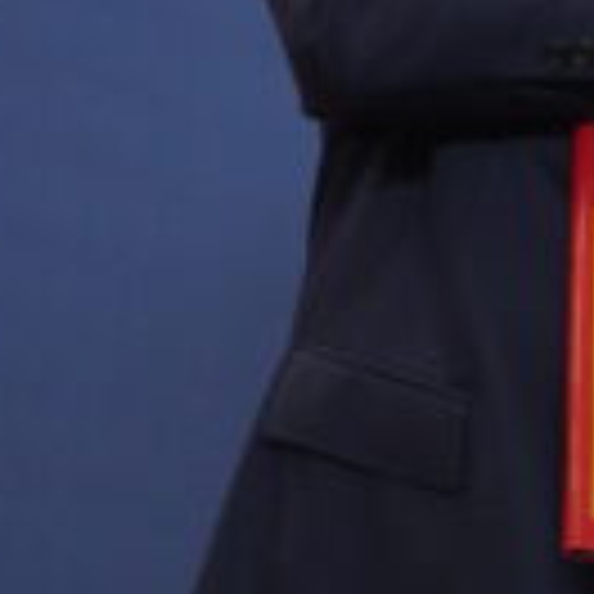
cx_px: 1044
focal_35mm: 895
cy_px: -472
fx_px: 17376
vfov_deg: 2.0
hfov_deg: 2.0
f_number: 3.2
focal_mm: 186
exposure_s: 1/400
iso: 2500
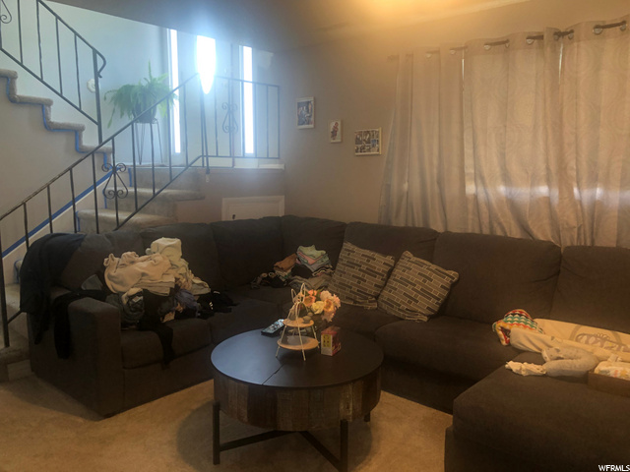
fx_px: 510
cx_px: 315
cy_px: 236
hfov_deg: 63.4
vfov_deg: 49.7
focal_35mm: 28
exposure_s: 1/63
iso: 160
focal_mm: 4
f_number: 1.8
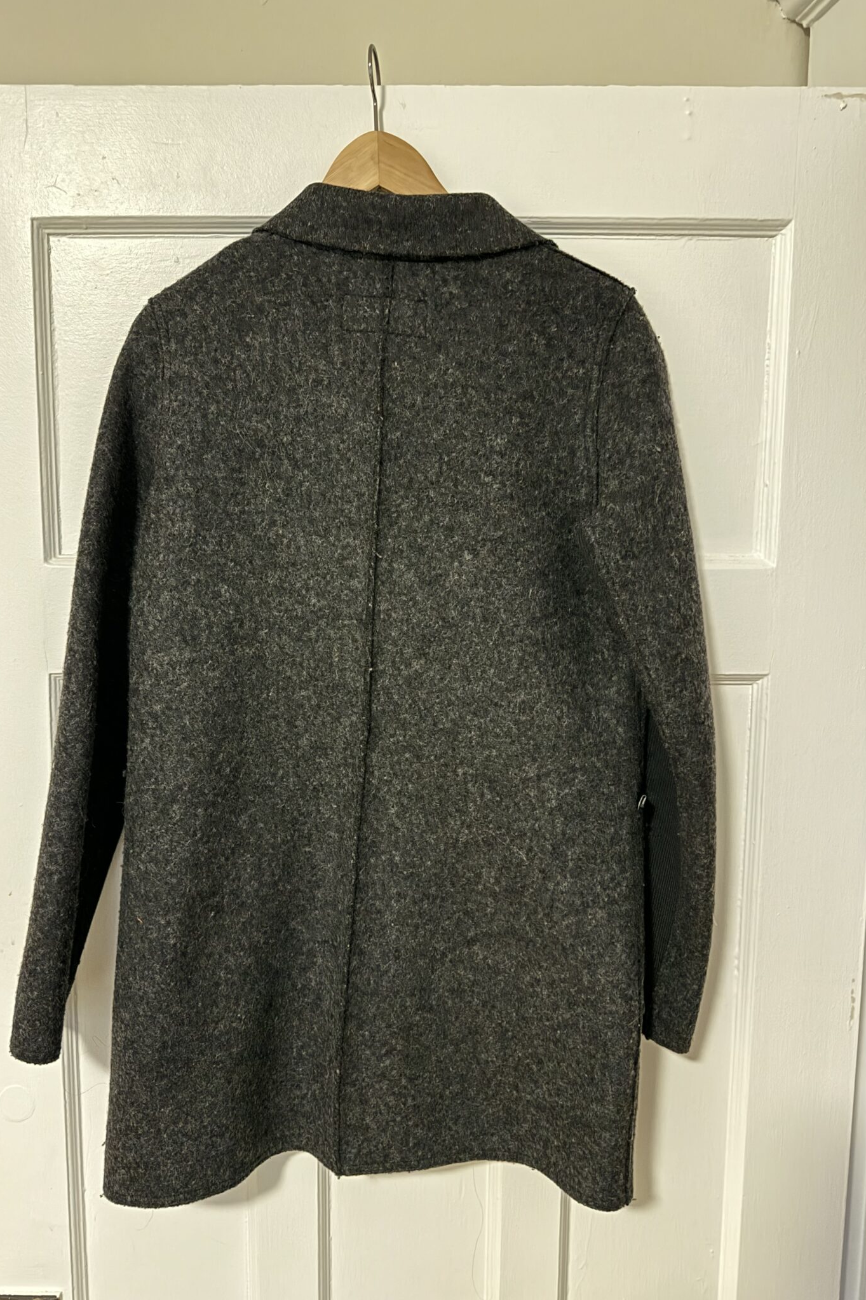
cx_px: 384
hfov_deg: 51.2
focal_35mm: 25
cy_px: 650
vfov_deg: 71.5
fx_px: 902
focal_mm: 6.76
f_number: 1.78
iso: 2500
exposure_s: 1/20
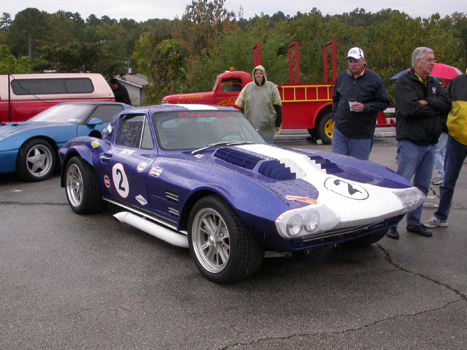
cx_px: 234
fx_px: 513
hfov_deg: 49.0
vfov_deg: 37.7
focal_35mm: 38
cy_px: 175
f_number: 6
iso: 100
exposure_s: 1/214
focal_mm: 7.85
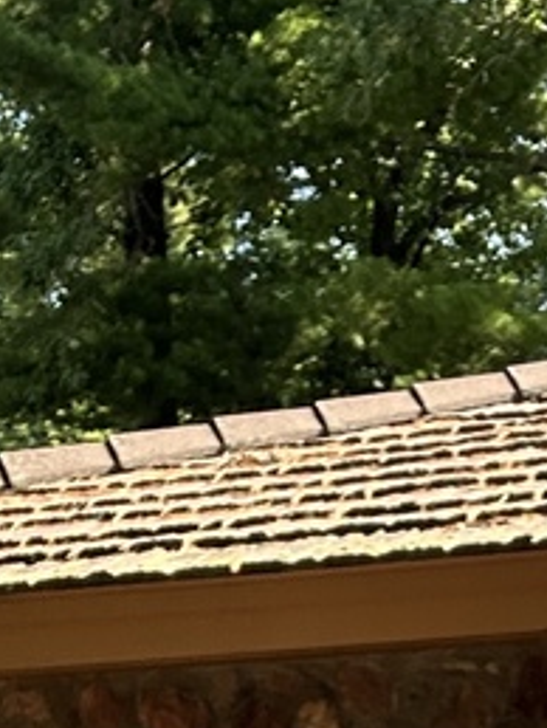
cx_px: 524
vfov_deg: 14.9
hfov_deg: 12.3
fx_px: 2503
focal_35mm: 119
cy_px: 1213
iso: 25
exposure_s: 1/139
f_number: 1.9
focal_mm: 2.69
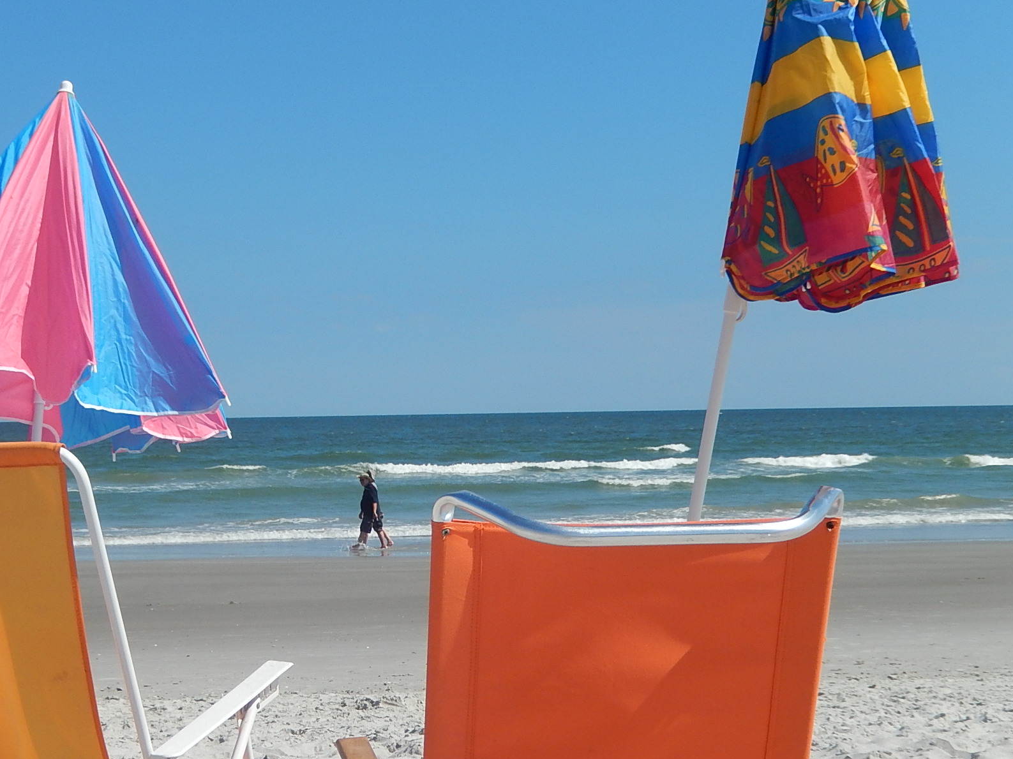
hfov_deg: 26.5
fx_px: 2136
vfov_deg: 20.1
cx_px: 337
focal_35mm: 73
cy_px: 523
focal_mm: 9.2
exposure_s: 1/1500
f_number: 4.5
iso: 125
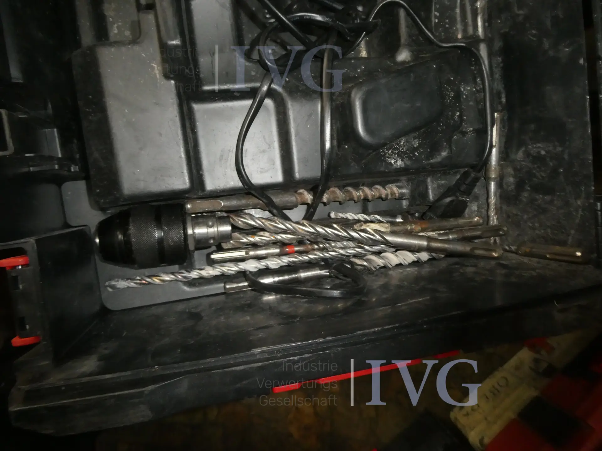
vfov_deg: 56.8
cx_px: 301
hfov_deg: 71.6
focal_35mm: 24
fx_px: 417
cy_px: 226
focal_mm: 4.3
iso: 800
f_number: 3.3
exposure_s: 1/60
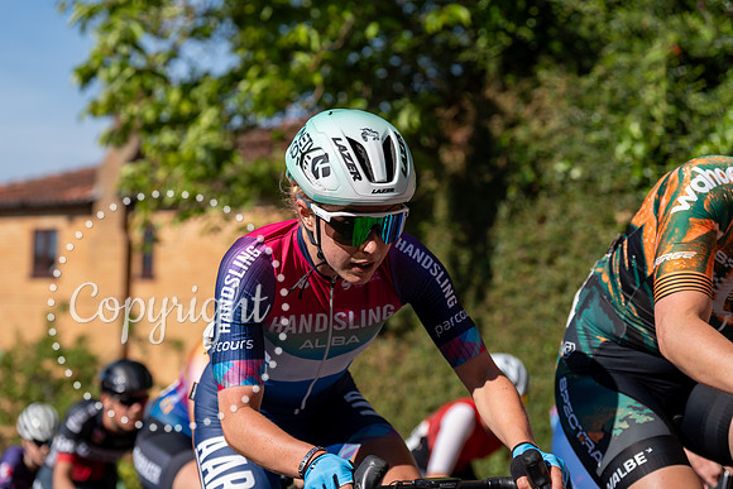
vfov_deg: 18.1
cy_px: 225
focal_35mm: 75
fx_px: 1537
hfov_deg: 26.8
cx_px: 338
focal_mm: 70
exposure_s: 1/1000
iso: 100
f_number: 3.5
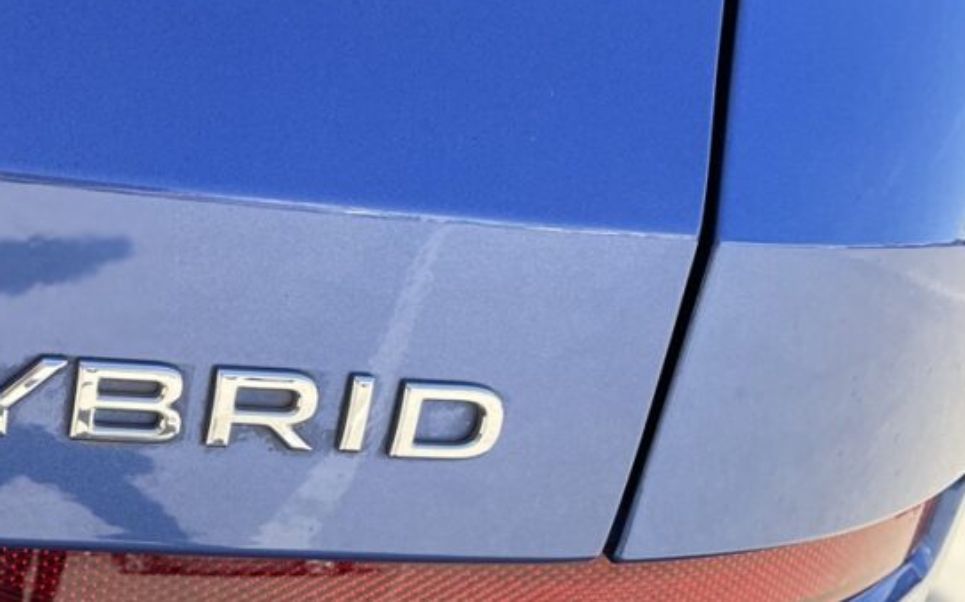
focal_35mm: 52
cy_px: 462
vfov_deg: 24.5
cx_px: 96
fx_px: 1367
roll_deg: -6.1
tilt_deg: -27.1
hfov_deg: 36.5
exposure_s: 1/647
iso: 50
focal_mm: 4.2
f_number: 1.6
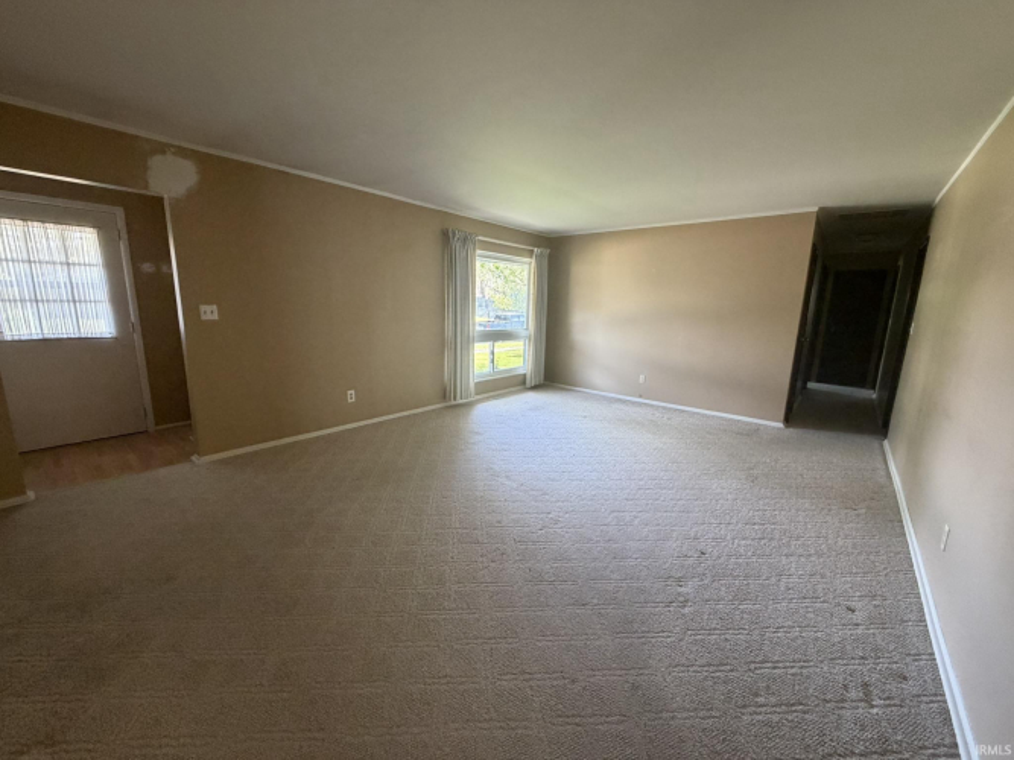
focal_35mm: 14
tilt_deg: -10.3
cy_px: 380
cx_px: 507
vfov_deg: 85.7
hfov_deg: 102.1
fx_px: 410
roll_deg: -0.6
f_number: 2.2
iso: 320
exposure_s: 1/65
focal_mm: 2.22
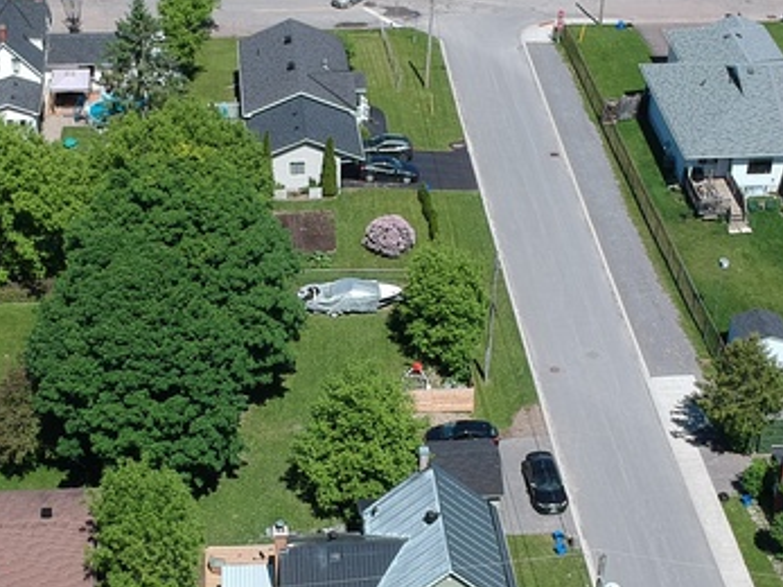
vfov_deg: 20.4
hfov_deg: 27.0
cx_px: 309
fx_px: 1628
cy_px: 357
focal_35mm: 72
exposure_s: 1/1250
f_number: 2.6
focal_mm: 4.49
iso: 101
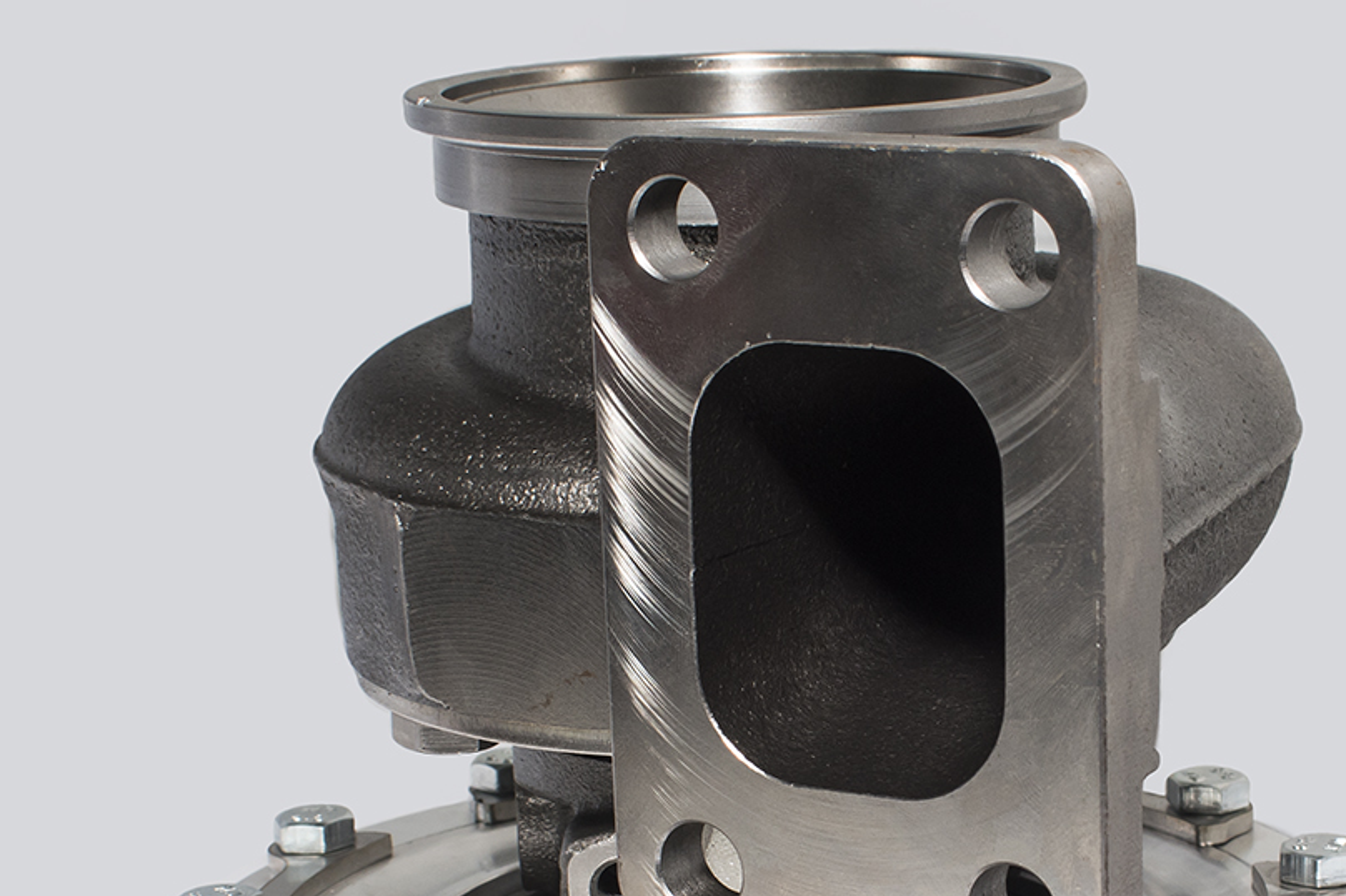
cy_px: 895
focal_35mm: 104
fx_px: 3887
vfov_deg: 13.0
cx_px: 880
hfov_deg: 19.6
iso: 100
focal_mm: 28
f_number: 13
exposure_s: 1/10
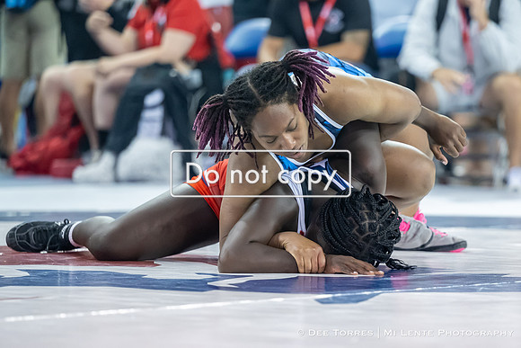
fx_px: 3337
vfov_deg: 6.0
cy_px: 202
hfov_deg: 8.9
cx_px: 336
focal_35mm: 231
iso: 3200
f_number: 2.8
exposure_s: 1/800
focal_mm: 155
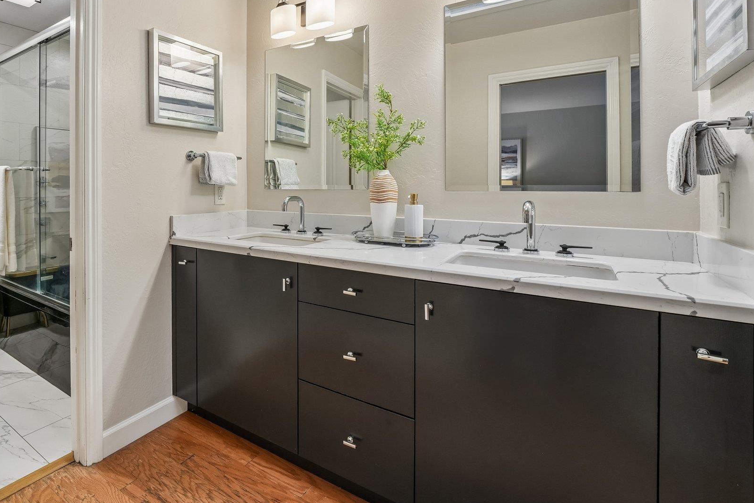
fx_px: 377
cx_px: 298
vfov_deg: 66.4
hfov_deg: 88.8
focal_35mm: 18
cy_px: 188
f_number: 8
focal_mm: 14
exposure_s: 1/15
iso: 640
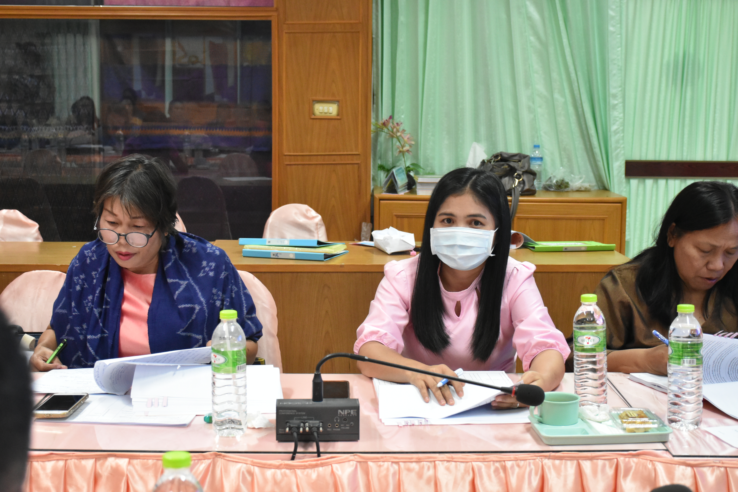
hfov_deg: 35.1
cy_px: 246
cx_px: 369
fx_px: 1168
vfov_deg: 23.8
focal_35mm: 57
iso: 3200
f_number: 5.6
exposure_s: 1/125
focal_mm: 38
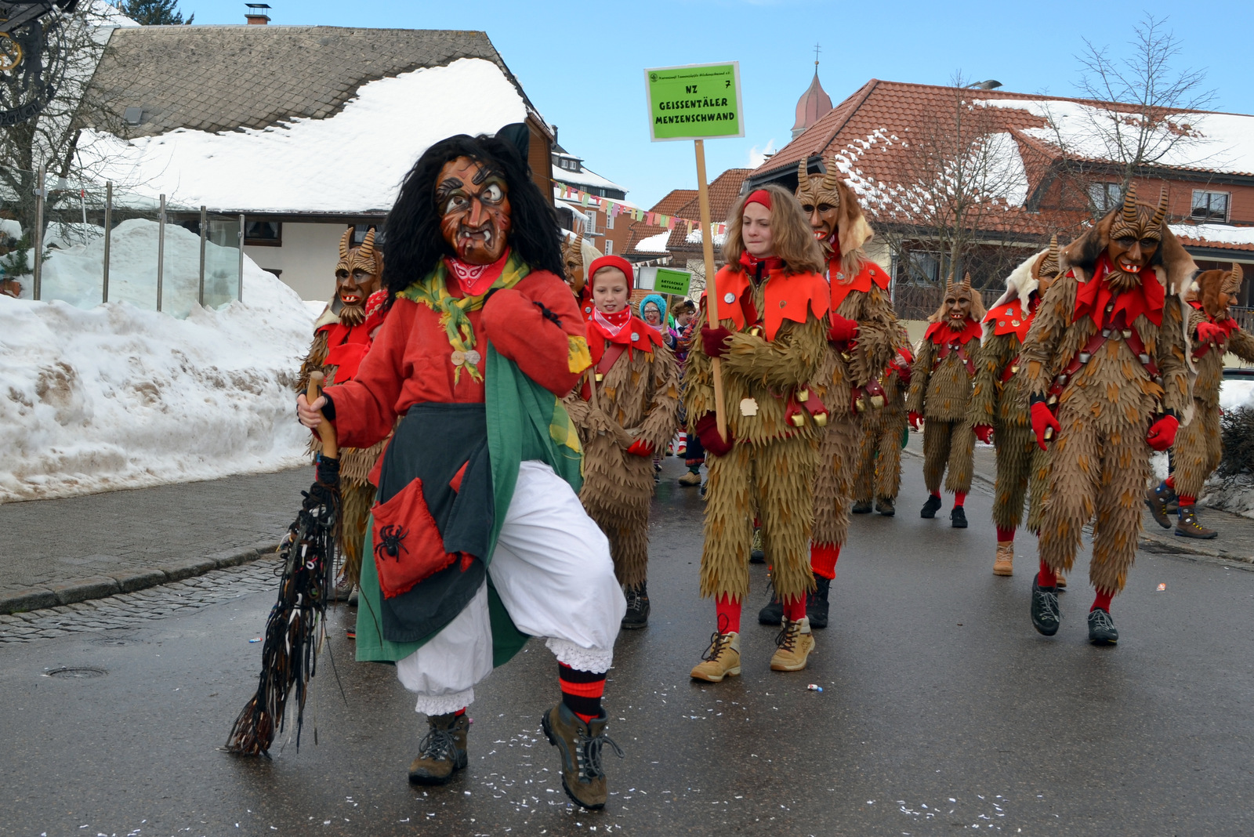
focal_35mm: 33
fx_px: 1150
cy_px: 418
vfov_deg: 40.0
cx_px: 627
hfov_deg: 57.2
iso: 100
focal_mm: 22
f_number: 9
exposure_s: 1/200
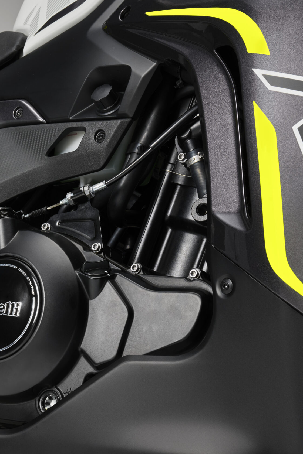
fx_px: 922
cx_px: 26
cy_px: 227
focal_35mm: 73
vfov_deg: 27.7
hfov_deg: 18.3
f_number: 11
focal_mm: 48
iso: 125
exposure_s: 1/40
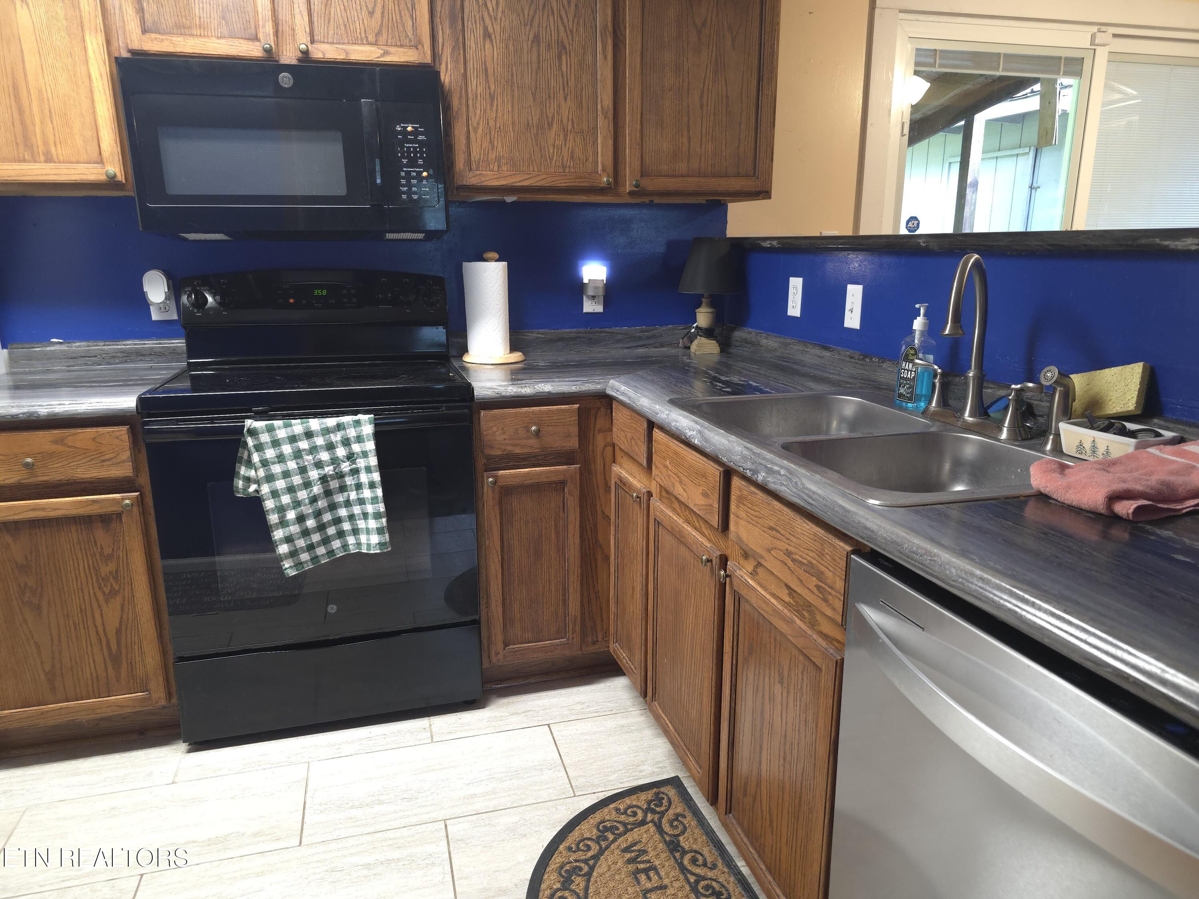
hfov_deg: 73.9
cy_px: 450
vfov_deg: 58.9
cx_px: 600
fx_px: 797
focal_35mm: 23
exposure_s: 1/40
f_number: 1.7
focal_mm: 6.3
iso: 320
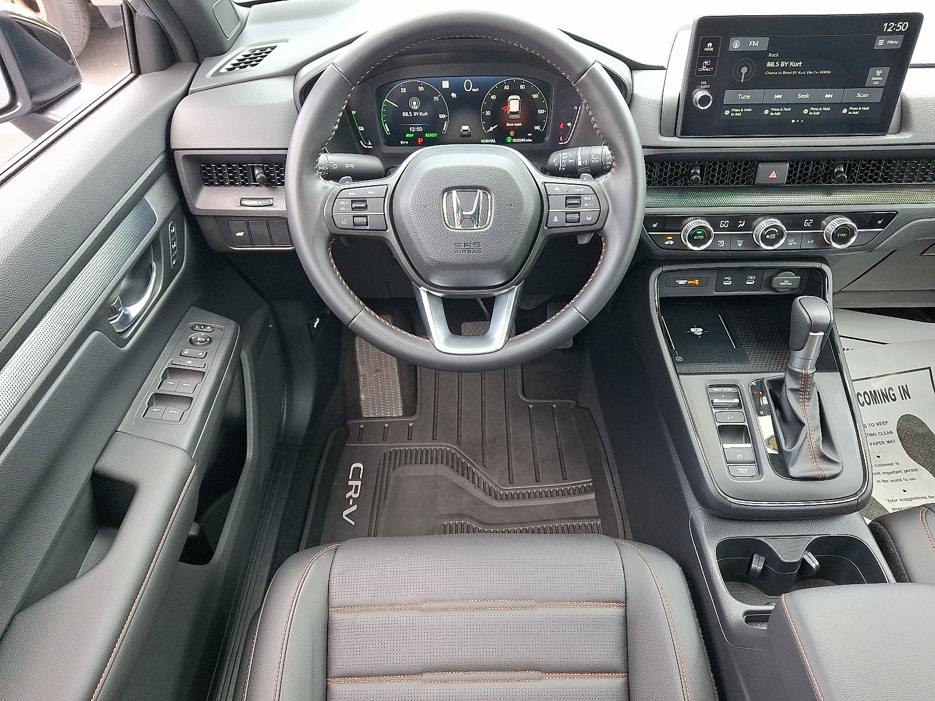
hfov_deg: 69.4
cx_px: 468
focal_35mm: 25
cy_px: 350
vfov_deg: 54.9
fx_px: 675
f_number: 1.8
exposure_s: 1/100
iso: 68
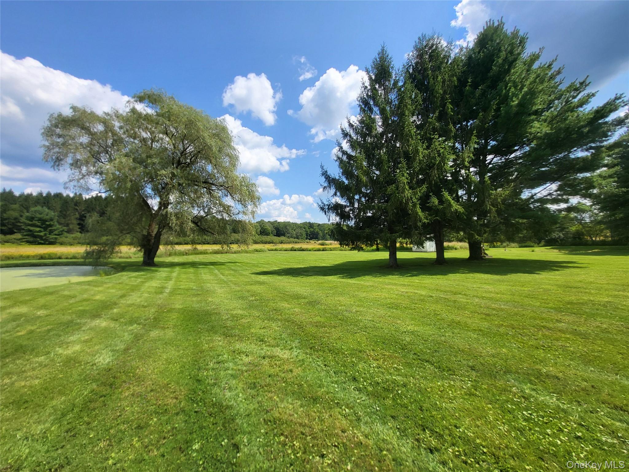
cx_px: 314
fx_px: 236
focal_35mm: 13
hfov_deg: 106.2
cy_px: 236
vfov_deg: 89.9
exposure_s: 1/1022
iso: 32
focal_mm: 1.74
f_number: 2.2
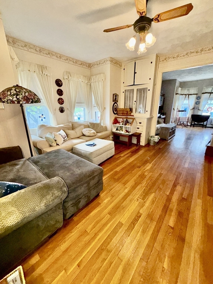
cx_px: 106
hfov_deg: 85.7
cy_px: 142
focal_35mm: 14
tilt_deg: -17.0
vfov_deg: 102.1
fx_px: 115
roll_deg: +0.6
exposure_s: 1/60
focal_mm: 2.22
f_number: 2.2
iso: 200
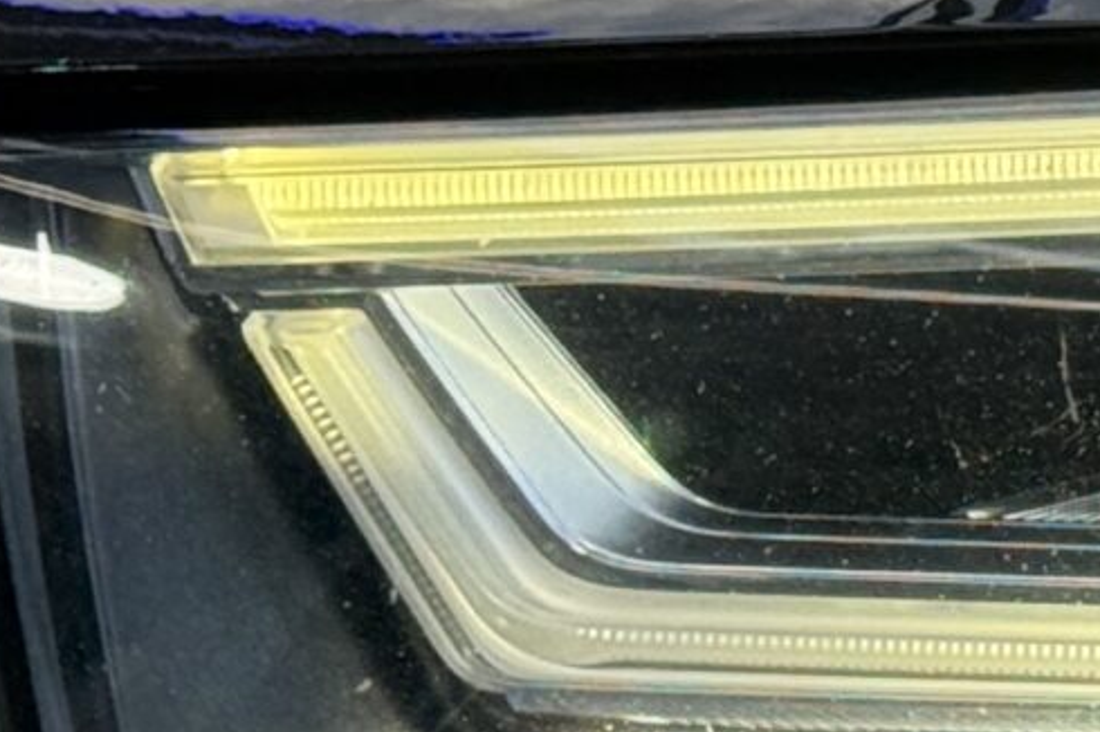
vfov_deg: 5.3
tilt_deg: -17.7
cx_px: 1693
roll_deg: -1.9
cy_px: 415
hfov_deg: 7.7
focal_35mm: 261
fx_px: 7969
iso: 64
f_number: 1.78
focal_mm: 6.76
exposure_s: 1/190
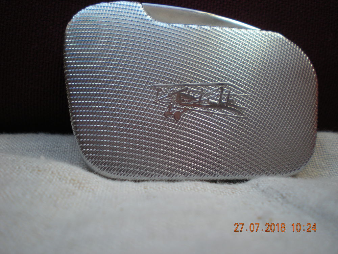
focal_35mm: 38
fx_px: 371
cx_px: 169
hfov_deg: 49.0
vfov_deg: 37.7
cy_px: 127
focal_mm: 6.3
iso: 64
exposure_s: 1/66.5
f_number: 3.1
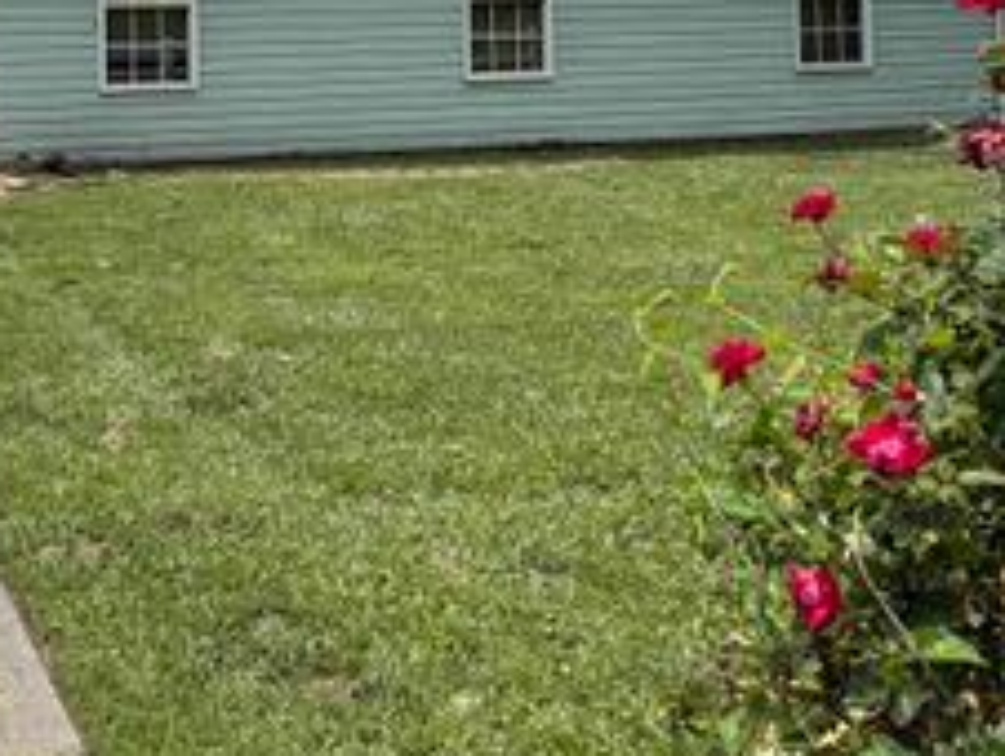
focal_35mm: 53
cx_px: 129
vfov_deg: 25.9
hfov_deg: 34.4
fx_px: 1540
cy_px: -29
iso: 80
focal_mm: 6.76
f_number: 1.78
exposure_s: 1/4608
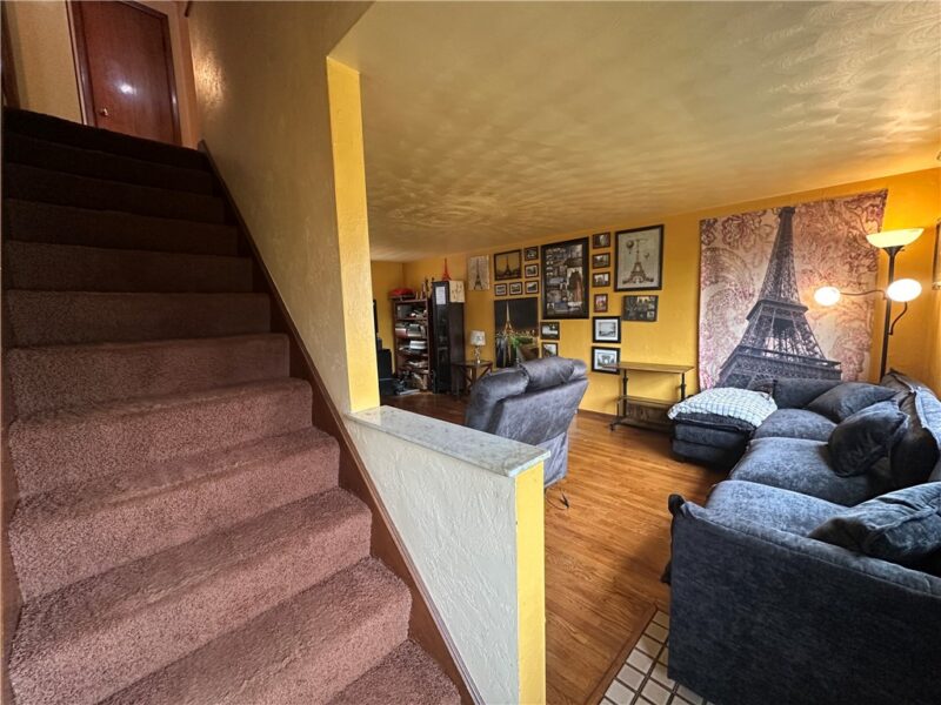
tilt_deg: -6.9
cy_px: 352
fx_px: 381
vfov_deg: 85.7
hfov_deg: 102.1
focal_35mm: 14
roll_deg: +1.9
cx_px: 470
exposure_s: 1/60
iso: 320
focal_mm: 2.22
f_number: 2.2
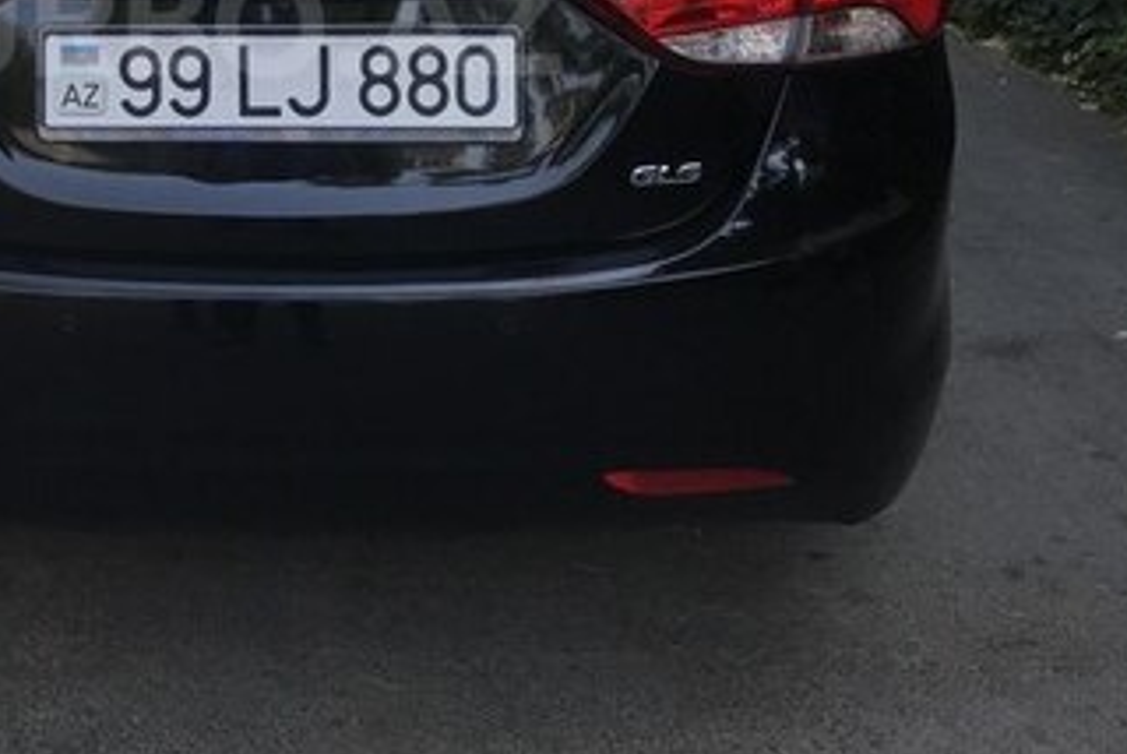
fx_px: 1880
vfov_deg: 21.9
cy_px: 23
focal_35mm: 60
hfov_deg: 32.3
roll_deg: +0.0
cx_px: 201
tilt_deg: -12.7
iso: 20
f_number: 1.8
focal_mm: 3.99
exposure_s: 1/580
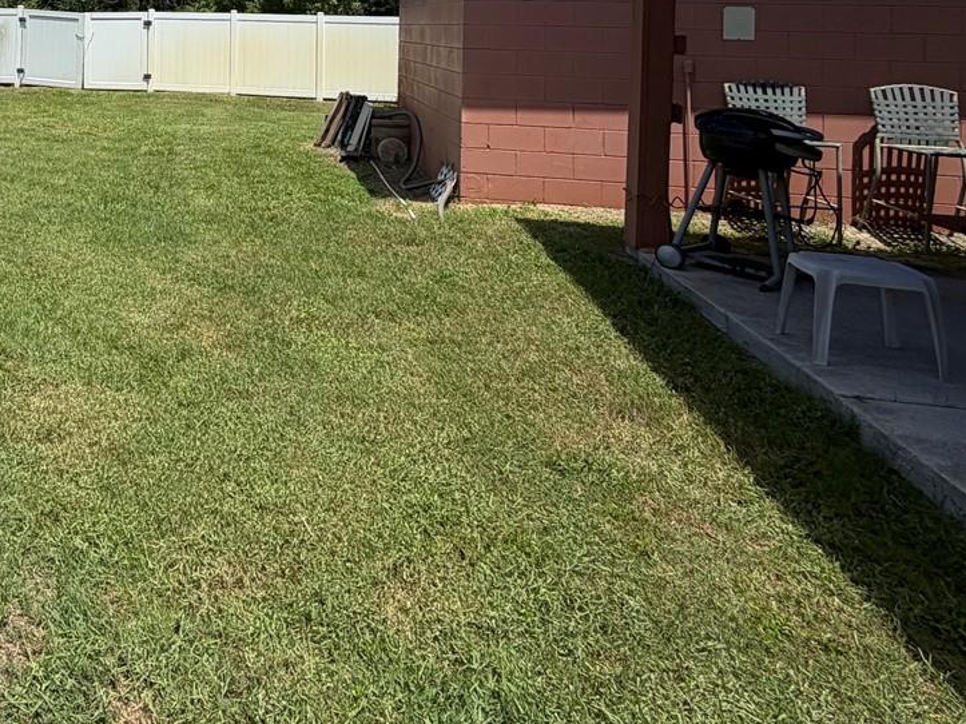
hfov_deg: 49.3
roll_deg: -3.4
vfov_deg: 40.4
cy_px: 19
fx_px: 865
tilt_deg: +0.6
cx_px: 31
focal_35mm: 31
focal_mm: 2.22
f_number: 2.2
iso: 20
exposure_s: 1/1125
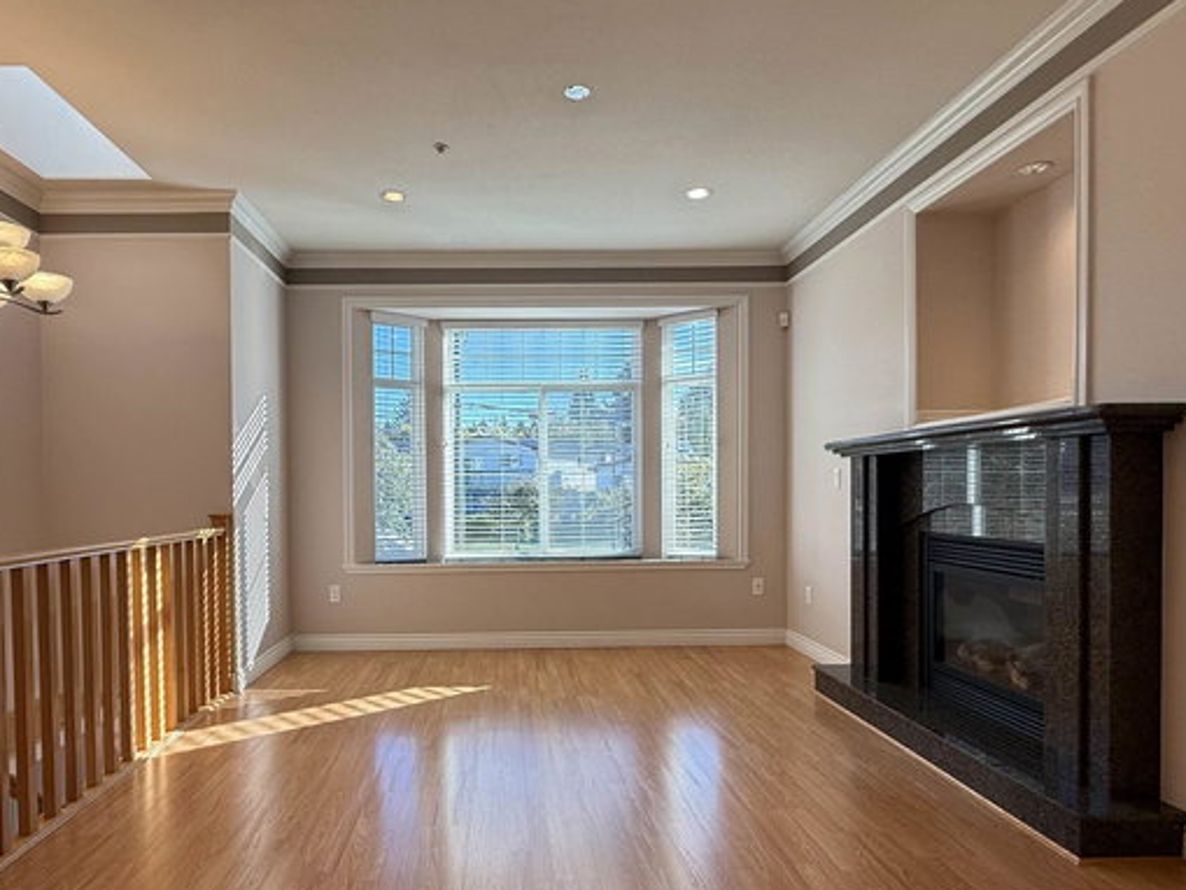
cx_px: 524
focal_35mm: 22
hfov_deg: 76.1
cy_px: 503
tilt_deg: -1.8
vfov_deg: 60.9
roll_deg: +0.3
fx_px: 754
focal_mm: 2.22
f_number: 2.2
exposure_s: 1/226
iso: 64
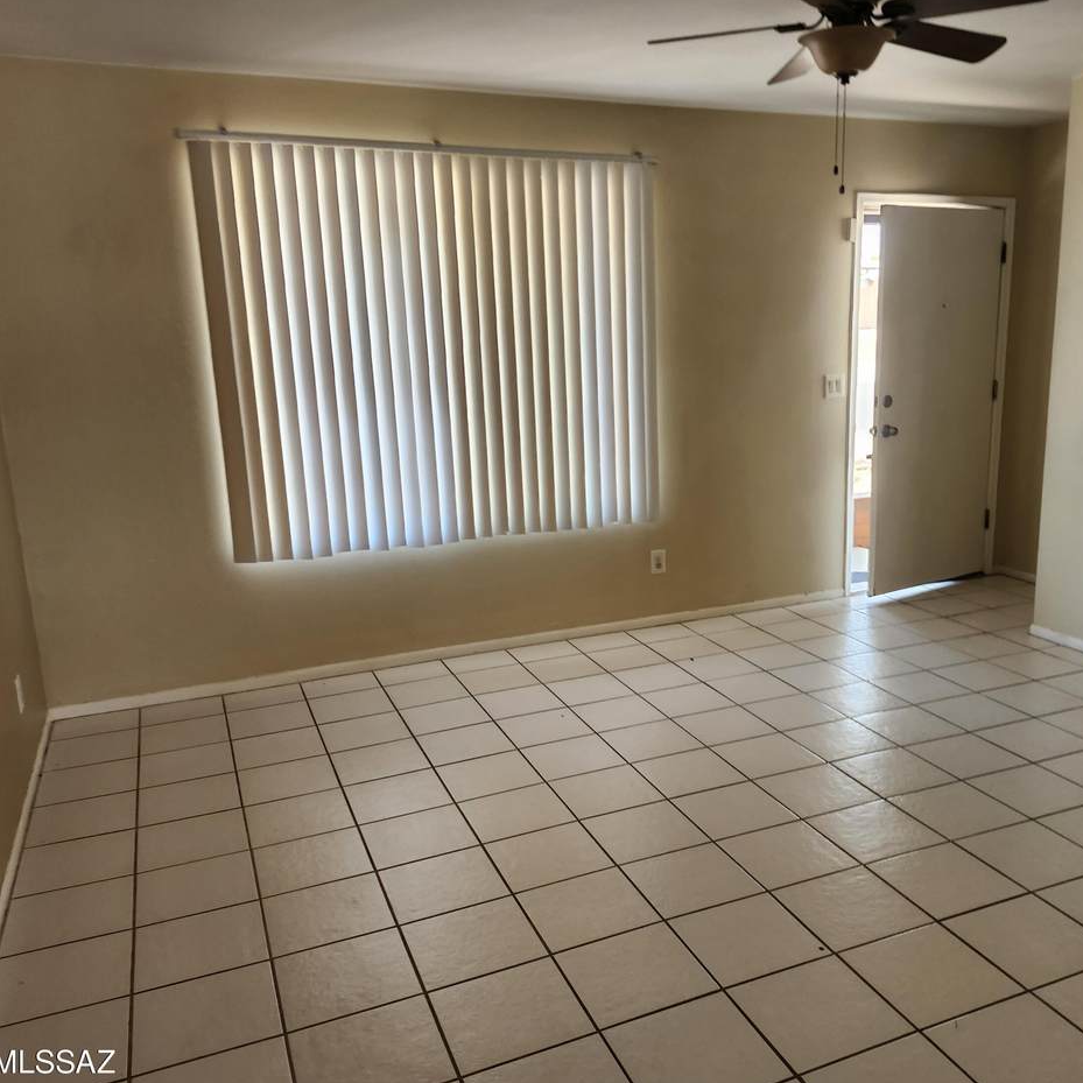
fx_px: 991
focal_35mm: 28
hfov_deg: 57.0
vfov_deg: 57.3
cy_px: 554
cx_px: 633
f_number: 1.8
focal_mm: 5.54
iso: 125
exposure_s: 1/180
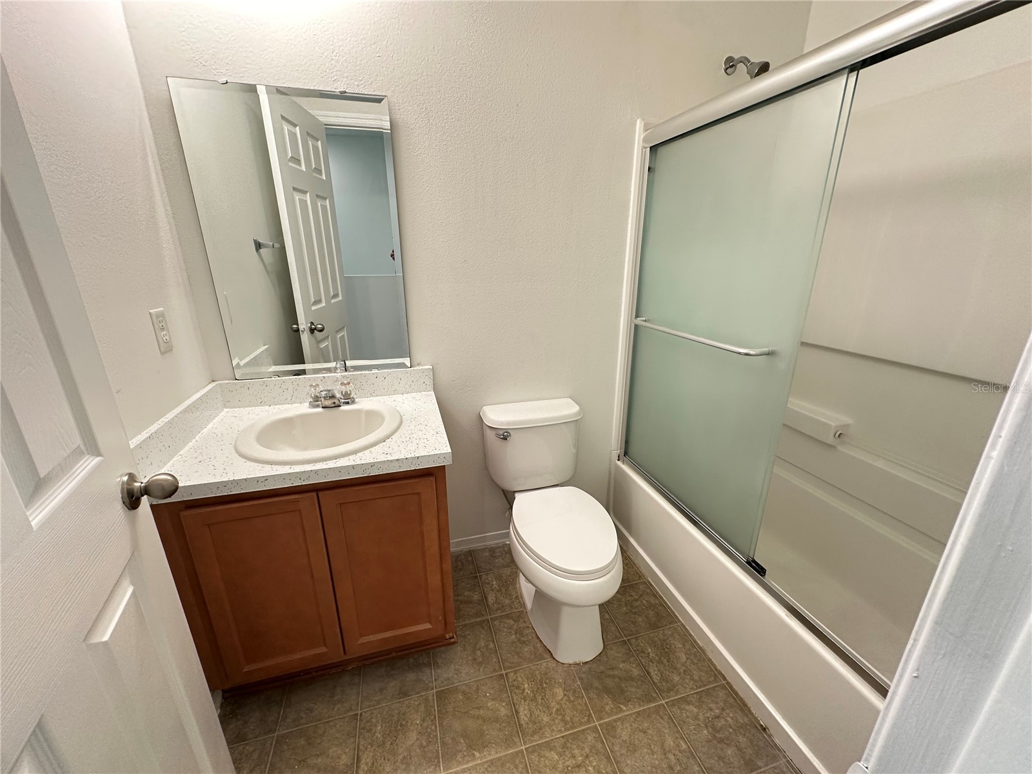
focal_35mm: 14
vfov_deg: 85.7
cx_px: 516
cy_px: 387
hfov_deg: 102.1
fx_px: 417
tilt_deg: -17.5
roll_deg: -0.1
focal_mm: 2.22
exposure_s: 1/60
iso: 200
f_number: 2.2
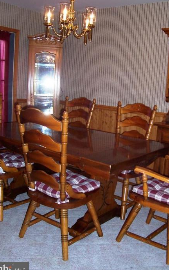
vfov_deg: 49.3
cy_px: 128
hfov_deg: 31.9
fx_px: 295
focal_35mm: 40
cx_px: 93
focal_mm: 5.6
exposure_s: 1/60
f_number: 2.7
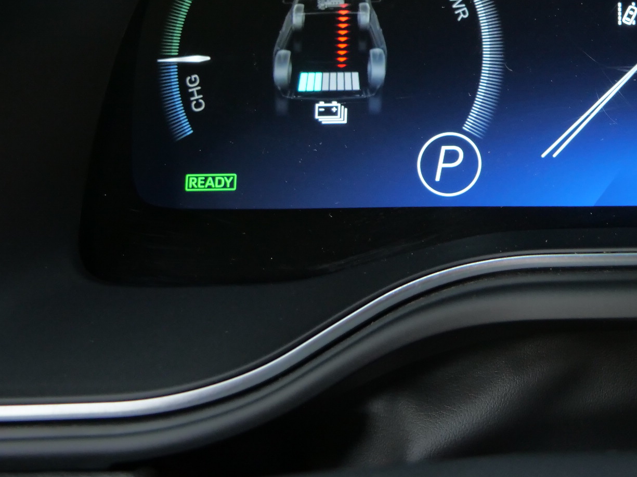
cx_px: 661
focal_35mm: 60
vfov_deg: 23.7
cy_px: 39
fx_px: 1104
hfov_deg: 29.7
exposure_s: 1/6
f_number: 3.6
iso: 800
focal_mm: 14
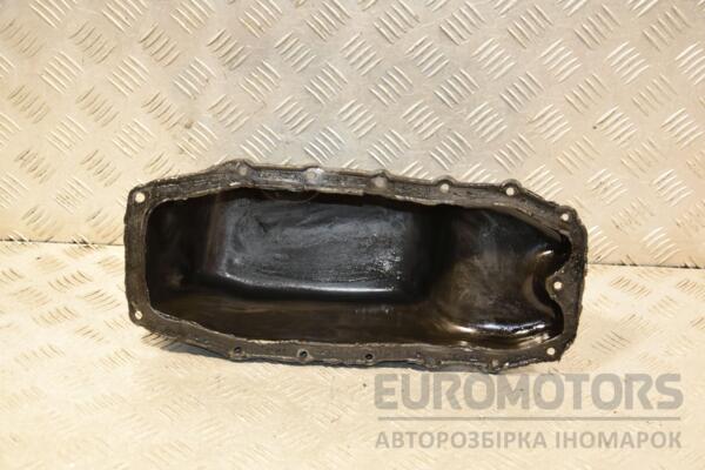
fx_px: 1234
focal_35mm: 63
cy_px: 235
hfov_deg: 31.9
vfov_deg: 21.6
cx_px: 352
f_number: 4.8
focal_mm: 42
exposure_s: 1/125
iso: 800
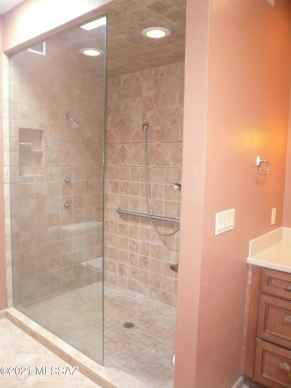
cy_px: 194
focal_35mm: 28
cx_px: 146
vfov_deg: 63.4
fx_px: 314
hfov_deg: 49.7
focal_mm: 4.6
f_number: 2.8
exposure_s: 1/30
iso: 200
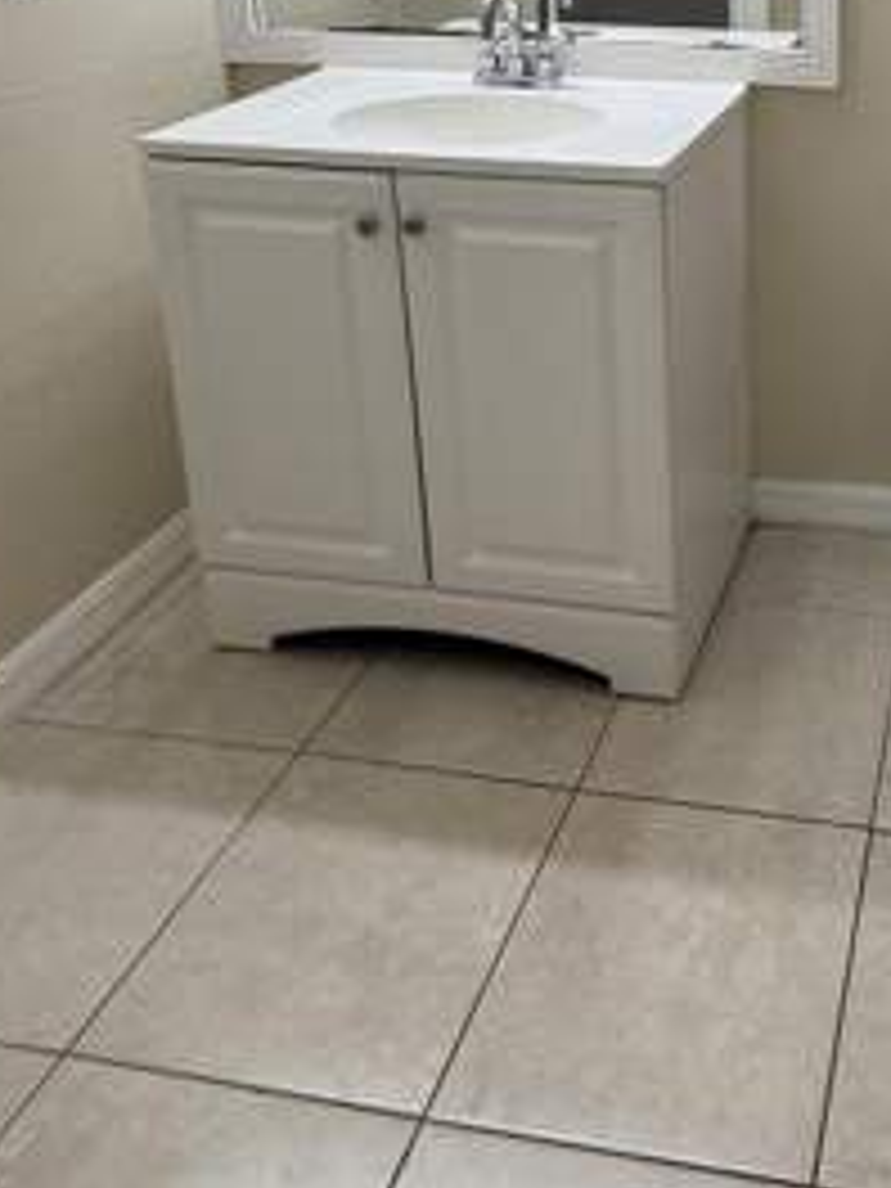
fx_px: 1167
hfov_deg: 37.8
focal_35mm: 34
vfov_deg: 47.4
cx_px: 868
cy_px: 76
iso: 125
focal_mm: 2.22
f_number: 2.2
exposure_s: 1/120
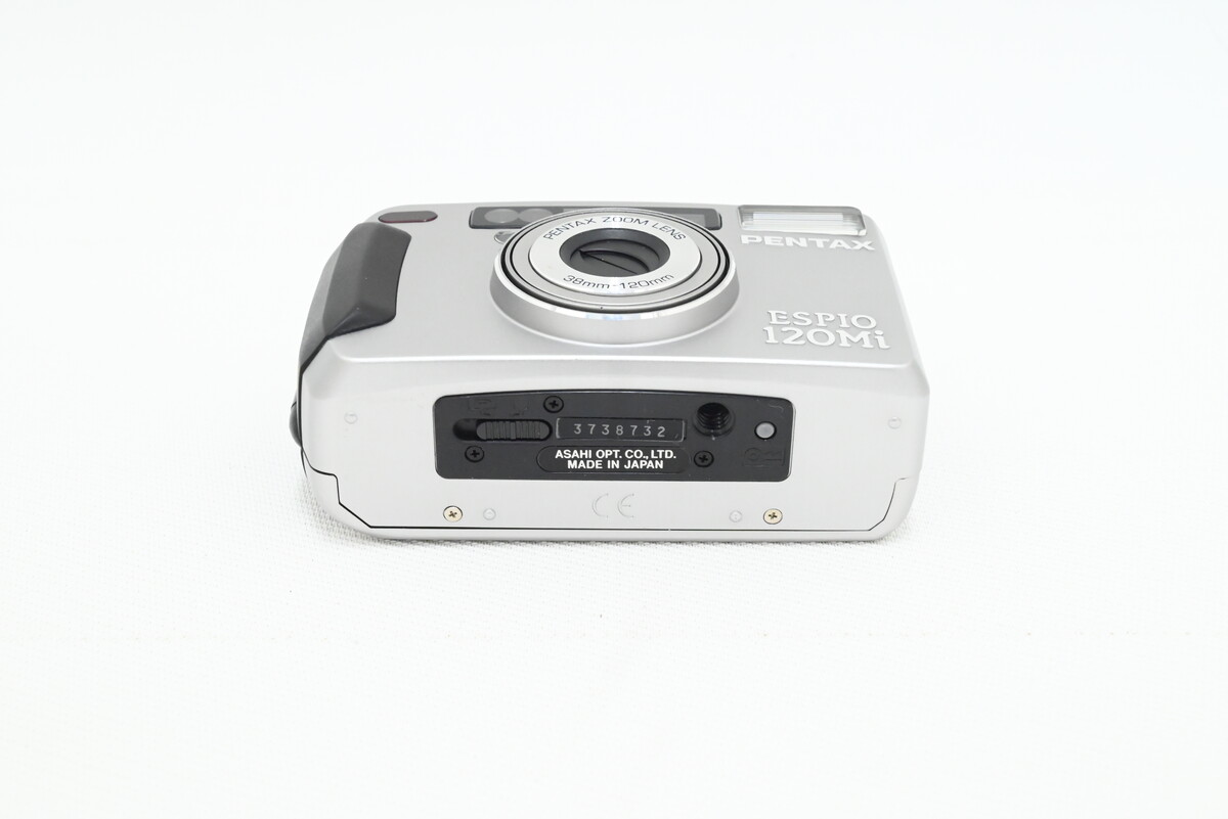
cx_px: 614
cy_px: 410
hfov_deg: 39.6
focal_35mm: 50
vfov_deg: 27.0
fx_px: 1706
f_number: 16
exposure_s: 1/50
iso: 7200
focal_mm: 50
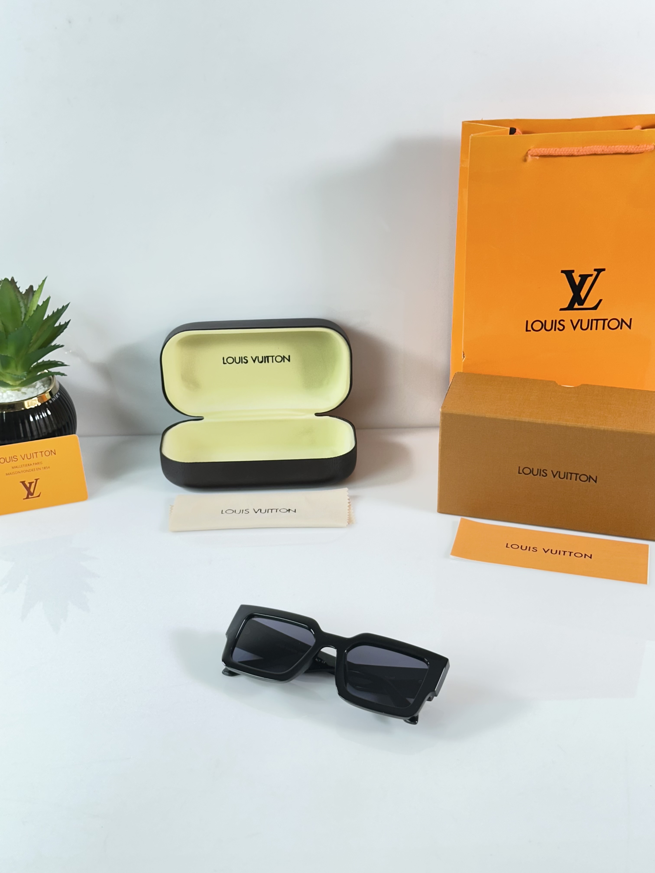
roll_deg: +0.9
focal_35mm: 48
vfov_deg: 39.7
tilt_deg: -28.2
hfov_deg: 30.3
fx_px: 1211
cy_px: 436
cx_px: 328
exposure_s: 1/50
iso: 50
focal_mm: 6.86
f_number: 1.78
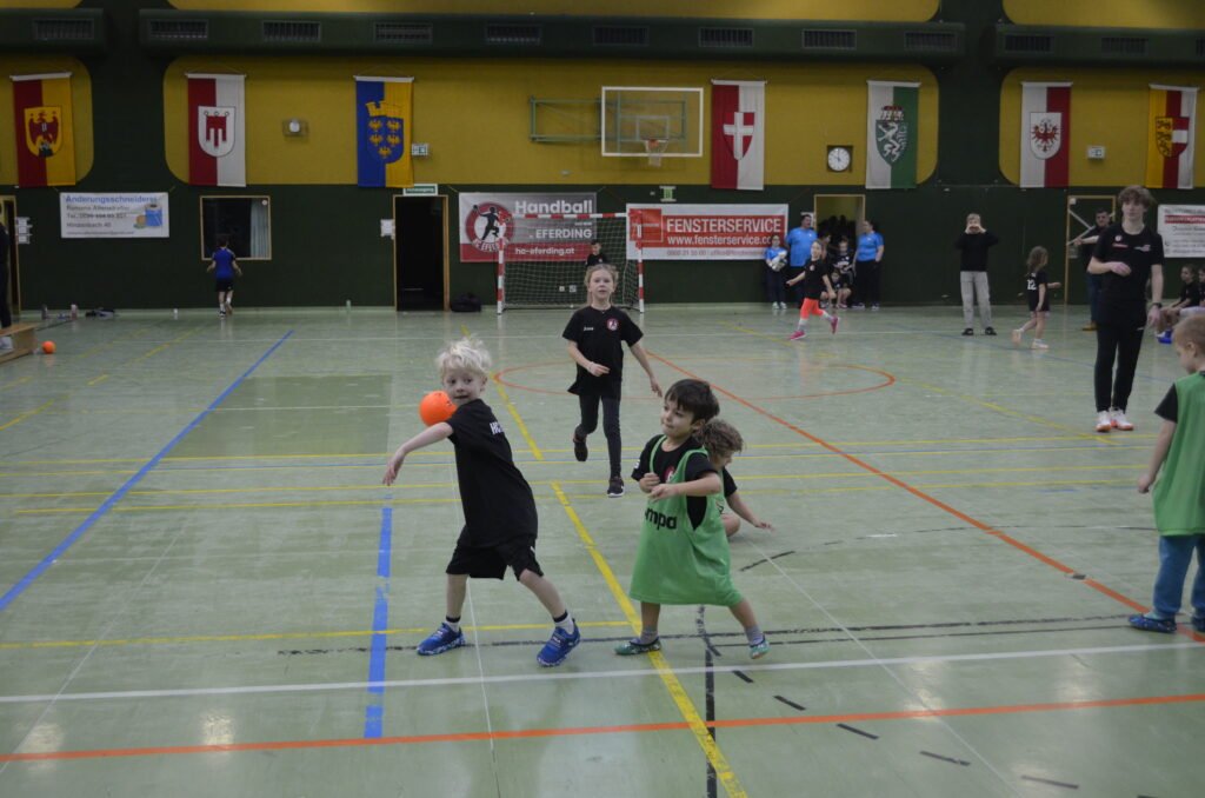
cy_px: 399
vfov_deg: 31.7
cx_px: 602
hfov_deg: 46.5
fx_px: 1403
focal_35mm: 42
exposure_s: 1/500
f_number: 4.5
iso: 1600
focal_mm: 28
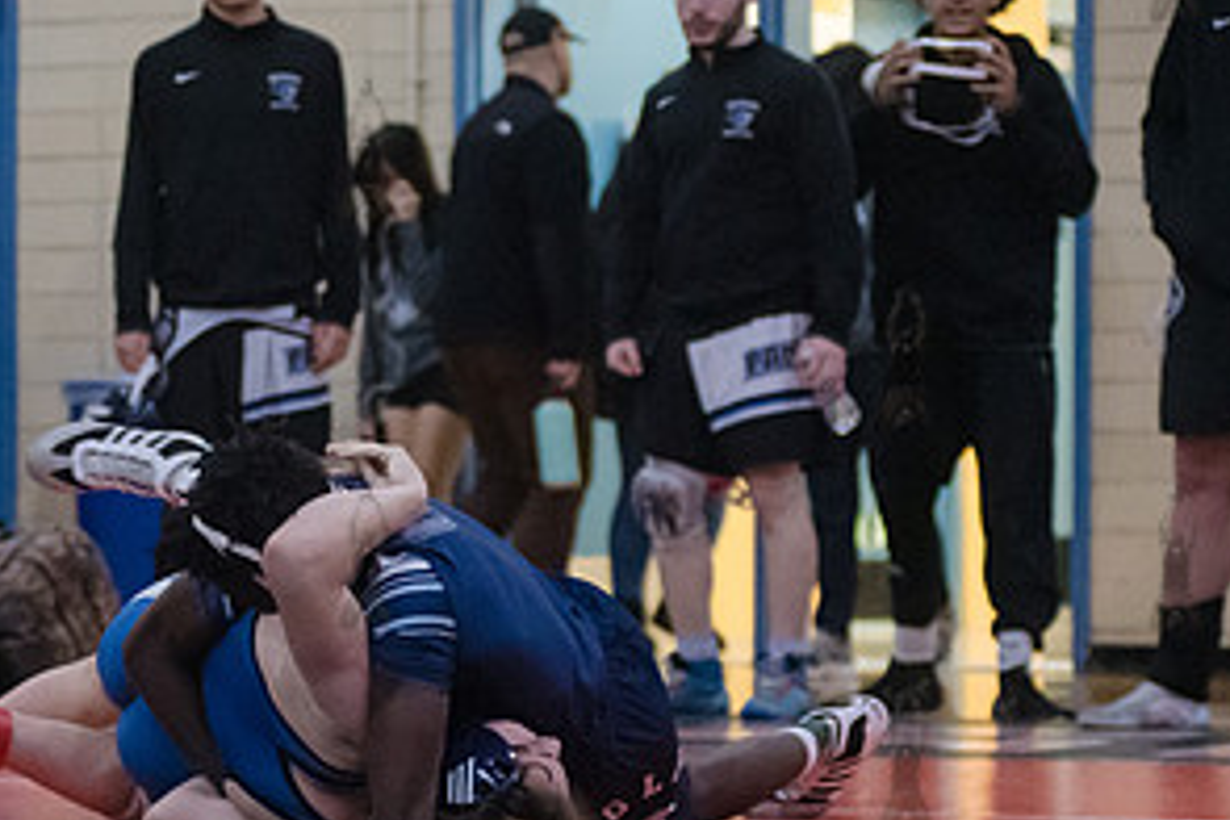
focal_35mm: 171
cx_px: 306
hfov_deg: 12.0
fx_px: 5842
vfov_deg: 8.0
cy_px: 558
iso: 8000
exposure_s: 1/400
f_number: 3.2
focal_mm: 80
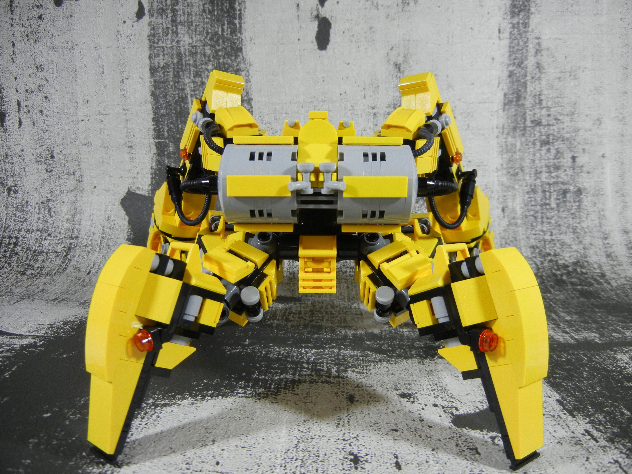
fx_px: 548
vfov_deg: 46.8
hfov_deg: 60.0
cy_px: 237
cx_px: 316
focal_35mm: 30
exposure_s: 1/48.7
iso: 400
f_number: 3.5
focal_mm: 5.4
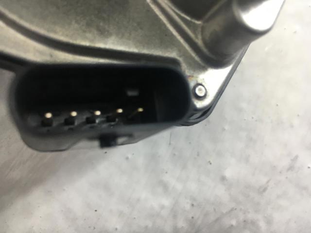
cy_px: 116
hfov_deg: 61.7
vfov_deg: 48.2
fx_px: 261
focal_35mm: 29
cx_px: 156
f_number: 2.2
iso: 64
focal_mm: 4.15
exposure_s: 1/33
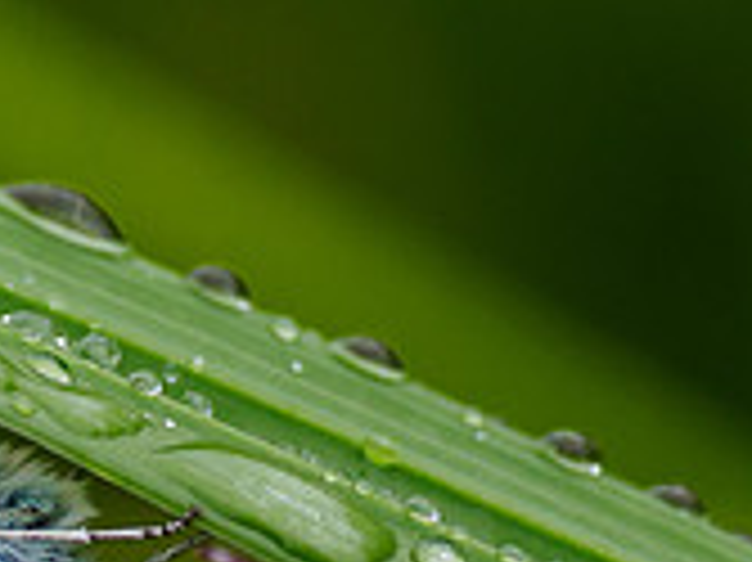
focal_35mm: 3456
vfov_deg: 0.4
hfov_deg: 0.6
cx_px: -138
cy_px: 520
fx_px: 75024
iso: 200
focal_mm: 300
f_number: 4.5
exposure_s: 1/400
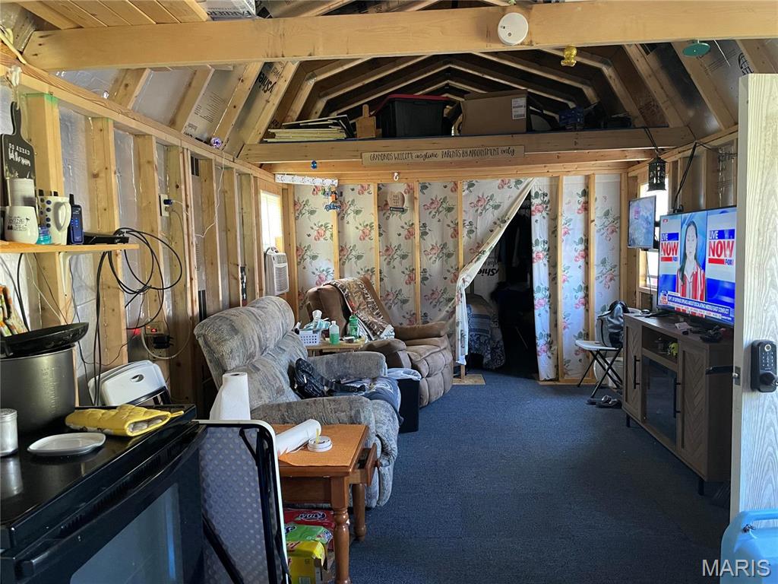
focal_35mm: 26
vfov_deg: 53.1
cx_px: 389
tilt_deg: -3.8
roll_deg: +1.5
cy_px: 292
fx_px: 584
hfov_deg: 67.3
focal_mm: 4.2
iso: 640
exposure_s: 1/40
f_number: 1.6
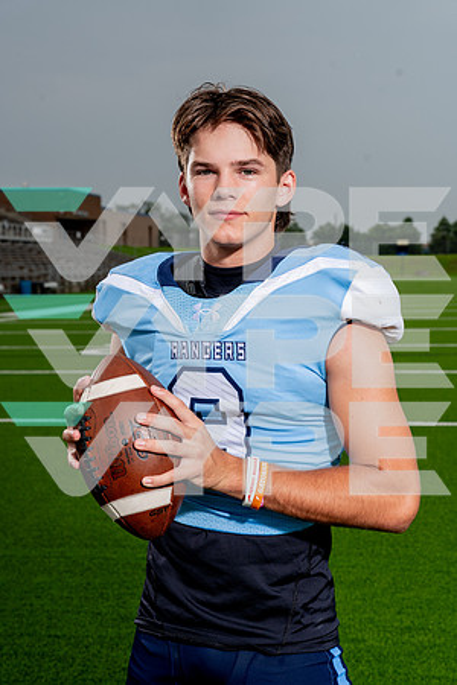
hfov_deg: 24.6
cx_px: 228
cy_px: 342
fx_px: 1047
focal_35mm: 55
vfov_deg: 36.2
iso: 160
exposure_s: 1/250
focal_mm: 55
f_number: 8
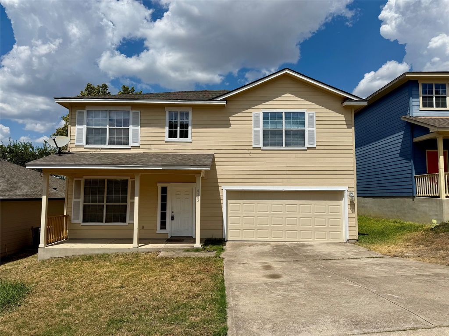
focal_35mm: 24
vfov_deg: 56.8
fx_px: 311
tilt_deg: +5.2
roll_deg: -0.7
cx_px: 224
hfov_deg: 71.6
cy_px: 168
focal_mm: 6.76
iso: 80
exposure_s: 1/11905
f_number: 1.78
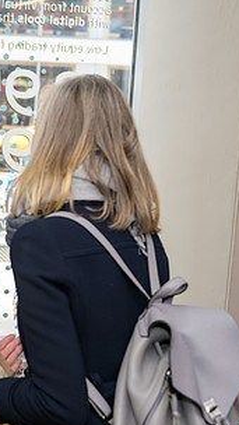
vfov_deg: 32.8
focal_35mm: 64
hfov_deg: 17.7
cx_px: -63
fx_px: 721
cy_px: 198
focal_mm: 32
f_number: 3.2
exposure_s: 1/125
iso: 200
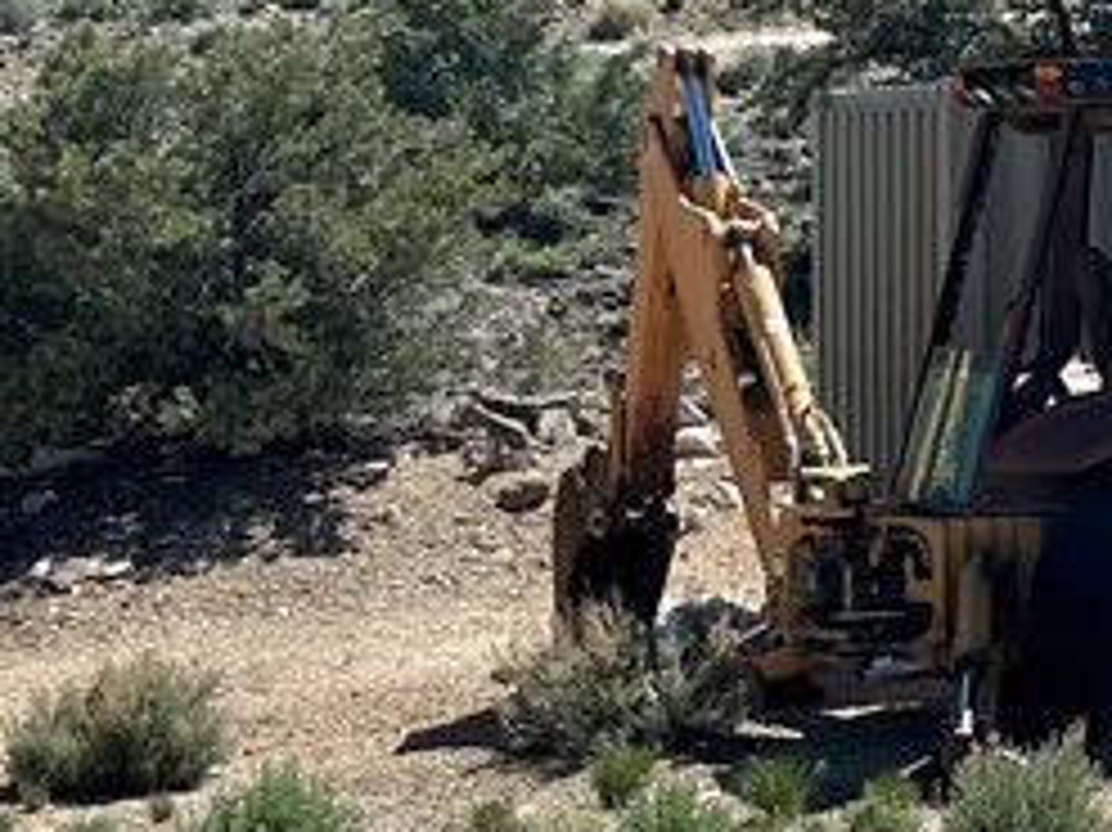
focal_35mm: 108
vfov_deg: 13.7
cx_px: 1544
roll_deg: +1.6
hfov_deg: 16.9
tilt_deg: +0.3
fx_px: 3468
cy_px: 310
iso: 50
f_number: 1.5
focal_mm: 5.7
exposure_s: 1/4274
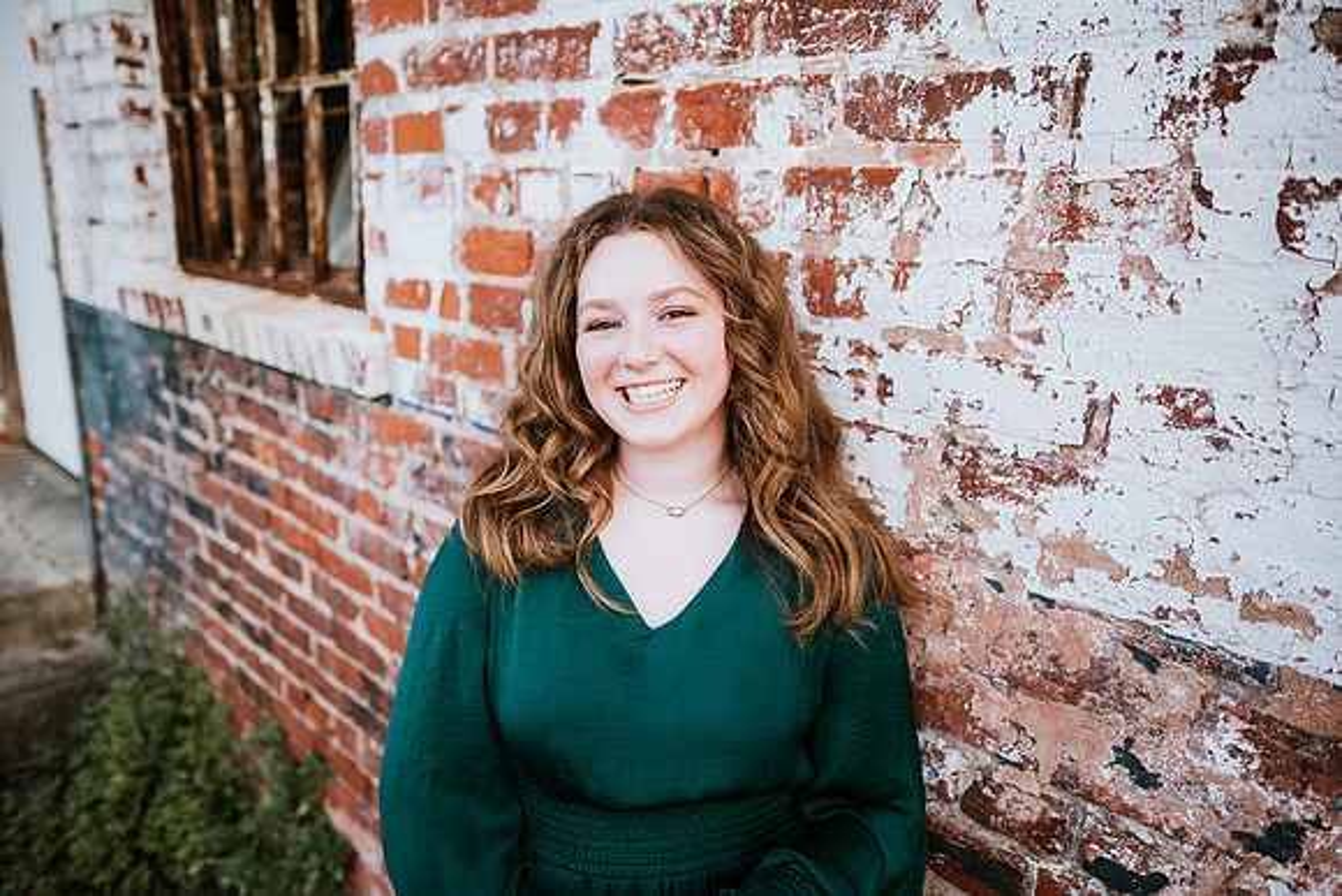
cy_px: 448
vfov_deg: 53.2
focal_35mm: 24
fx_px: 895
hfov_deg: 73.7
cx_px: 671
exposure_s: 1/400
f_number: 2
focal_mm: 24
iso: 100
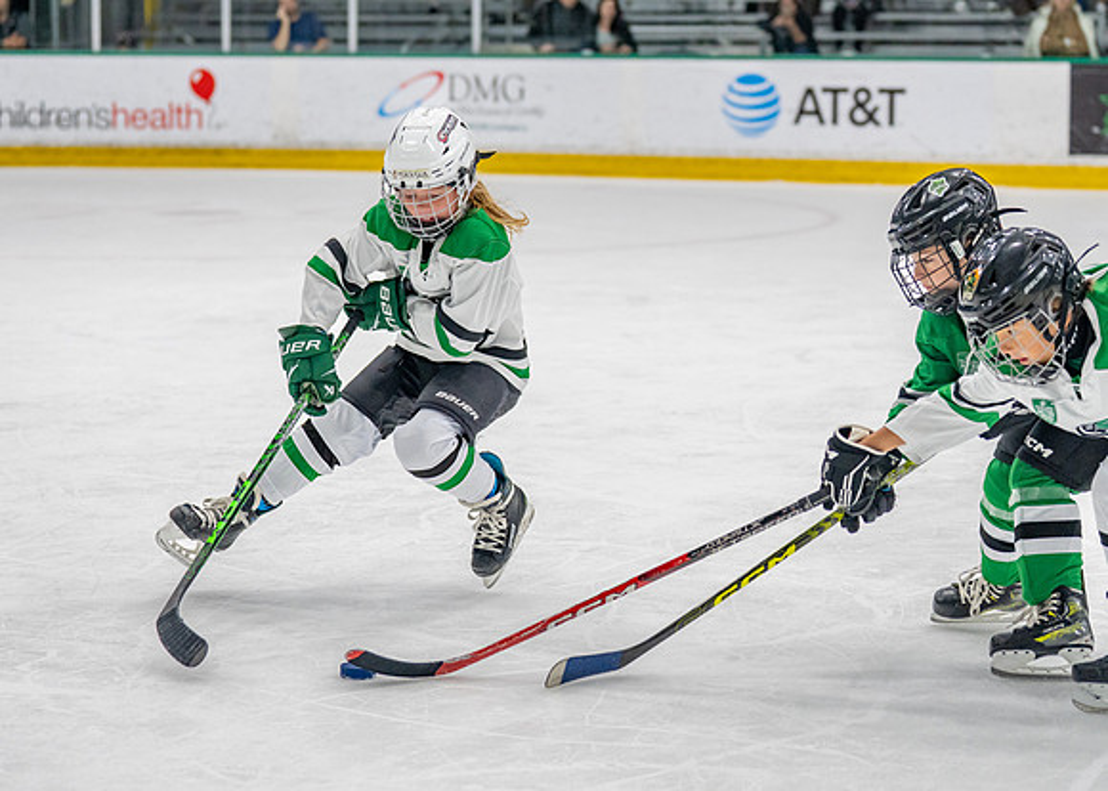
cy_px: 296
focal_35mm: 99
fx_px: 3123
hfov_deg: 20.1
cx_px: 482
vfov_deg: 14.4
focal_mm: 70
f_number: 2.8
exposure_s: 1/1600
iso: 1000
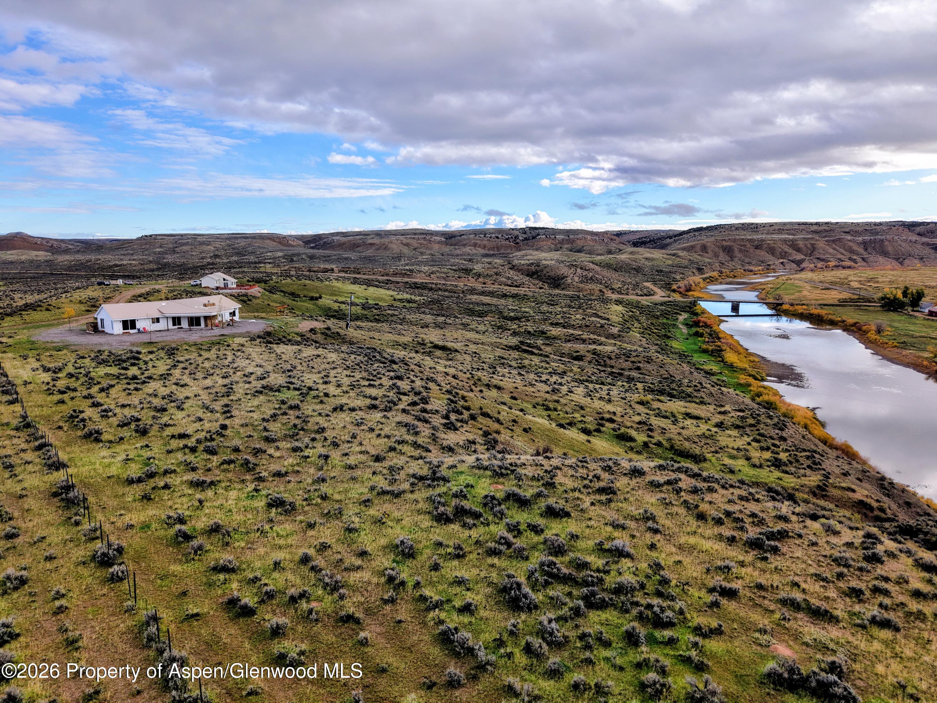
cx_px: 468
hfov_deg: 71.6
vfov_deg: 56.8
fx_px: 650
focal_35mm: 24
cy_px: 352
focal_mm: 8.67
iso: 190
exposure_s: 1/80
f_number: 1.8
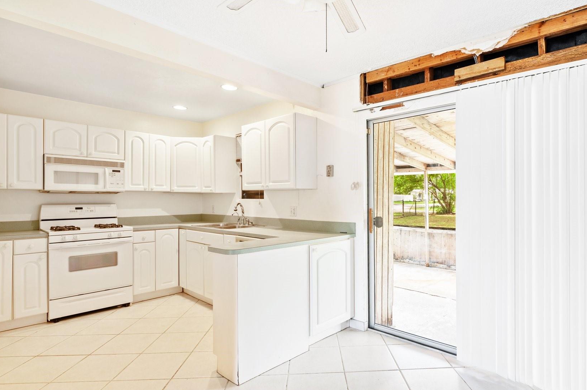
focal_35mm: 20
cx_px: 330
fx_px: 326
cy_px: 203
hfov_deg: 83.6
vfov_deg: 61.8
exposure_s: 1/2.5
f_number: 8
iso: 200
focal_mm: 16
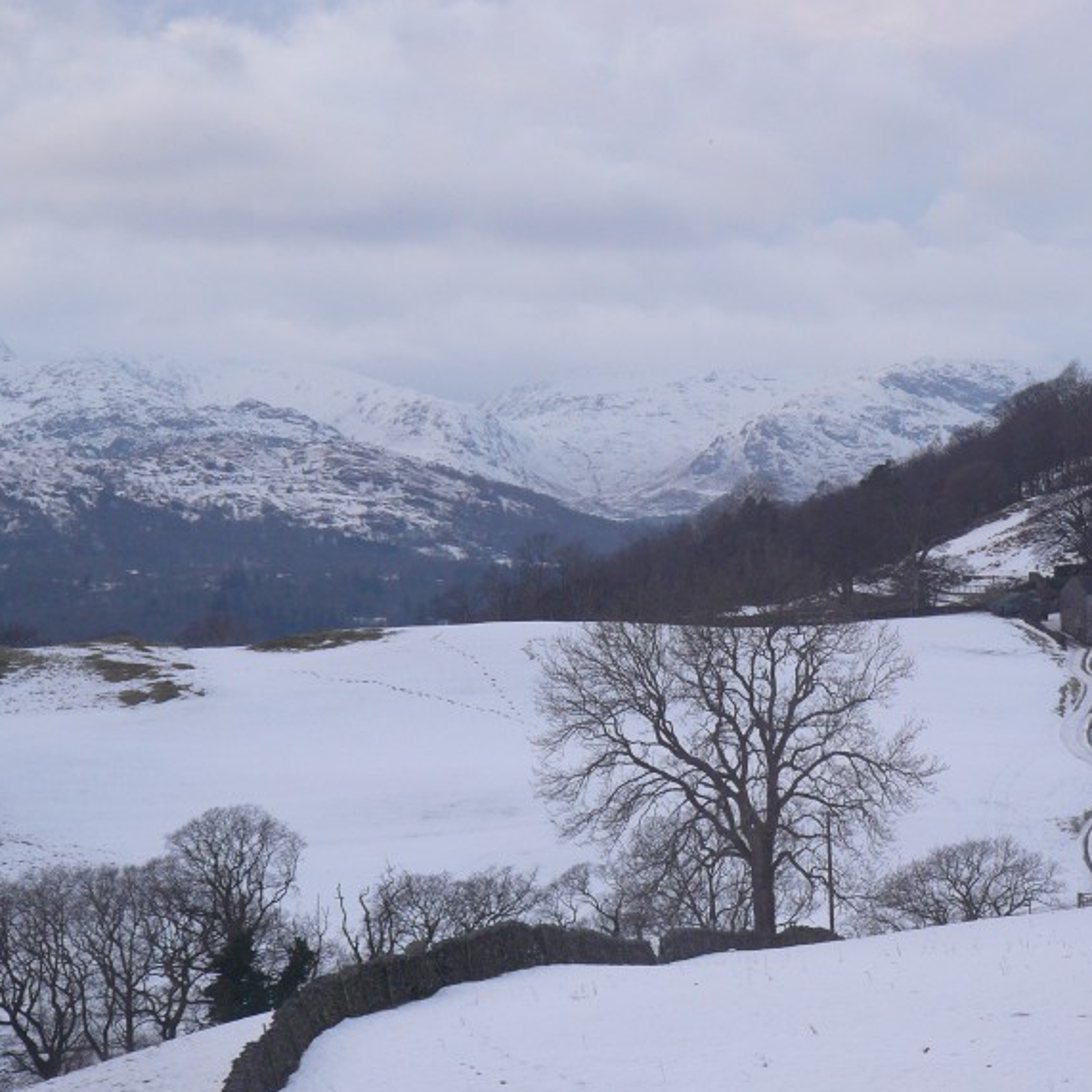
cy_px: 547
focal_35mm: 113
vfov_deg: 15.4
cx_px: 723
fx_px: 4033
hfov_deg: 15.4
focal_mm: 15.8
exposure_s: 1/50
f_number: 3.2
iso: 100
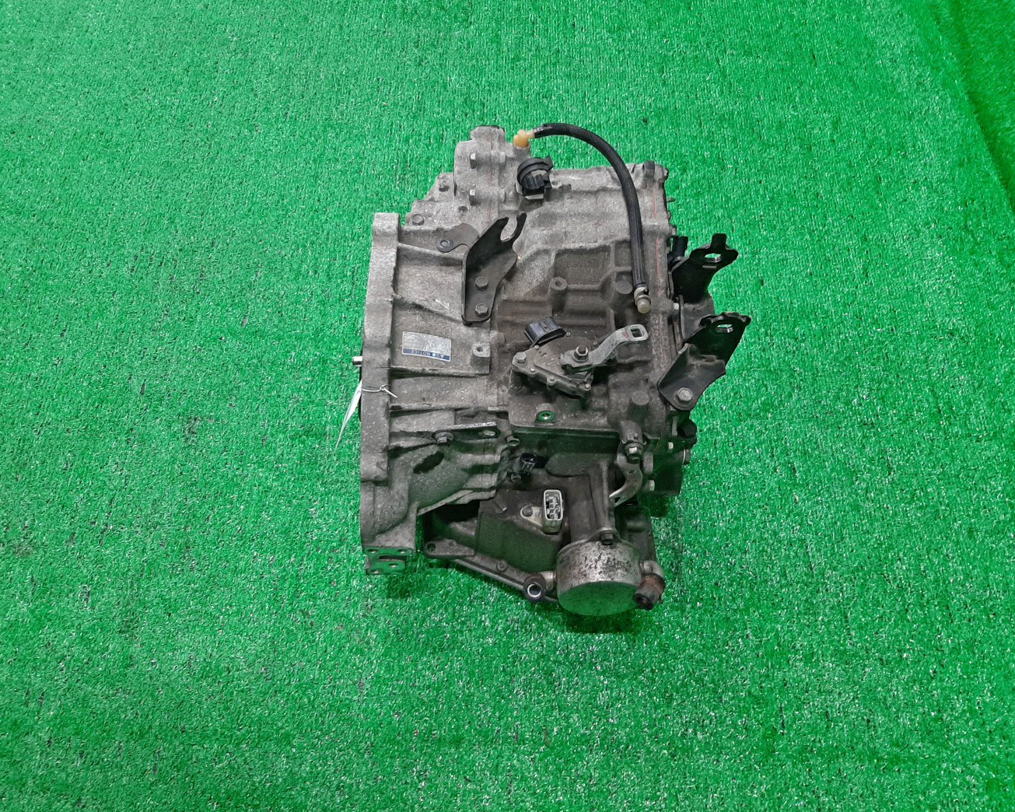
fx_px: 841
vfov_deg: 51.5
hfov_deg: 62.2
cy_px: 397
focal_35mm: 28
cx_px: 516
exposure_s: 1/50
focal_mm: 3.93
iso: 99
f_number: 1.7
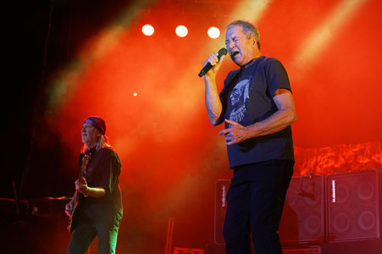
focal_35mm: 78
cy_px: 127
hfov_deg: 26.0
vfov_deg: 17.5
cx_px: 191
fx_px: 827
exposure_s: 1/200
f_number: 5.6
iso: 1600
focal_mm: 78
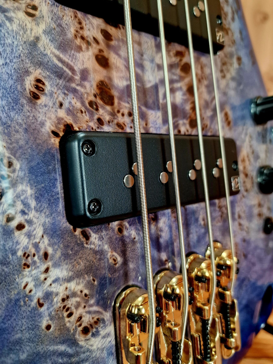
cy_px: 177
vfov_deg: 69.4
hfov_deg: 54.8
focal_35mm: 25
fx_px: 263
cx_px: 146
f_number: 1.8
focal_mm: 6.4
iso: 500
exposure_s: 1/120
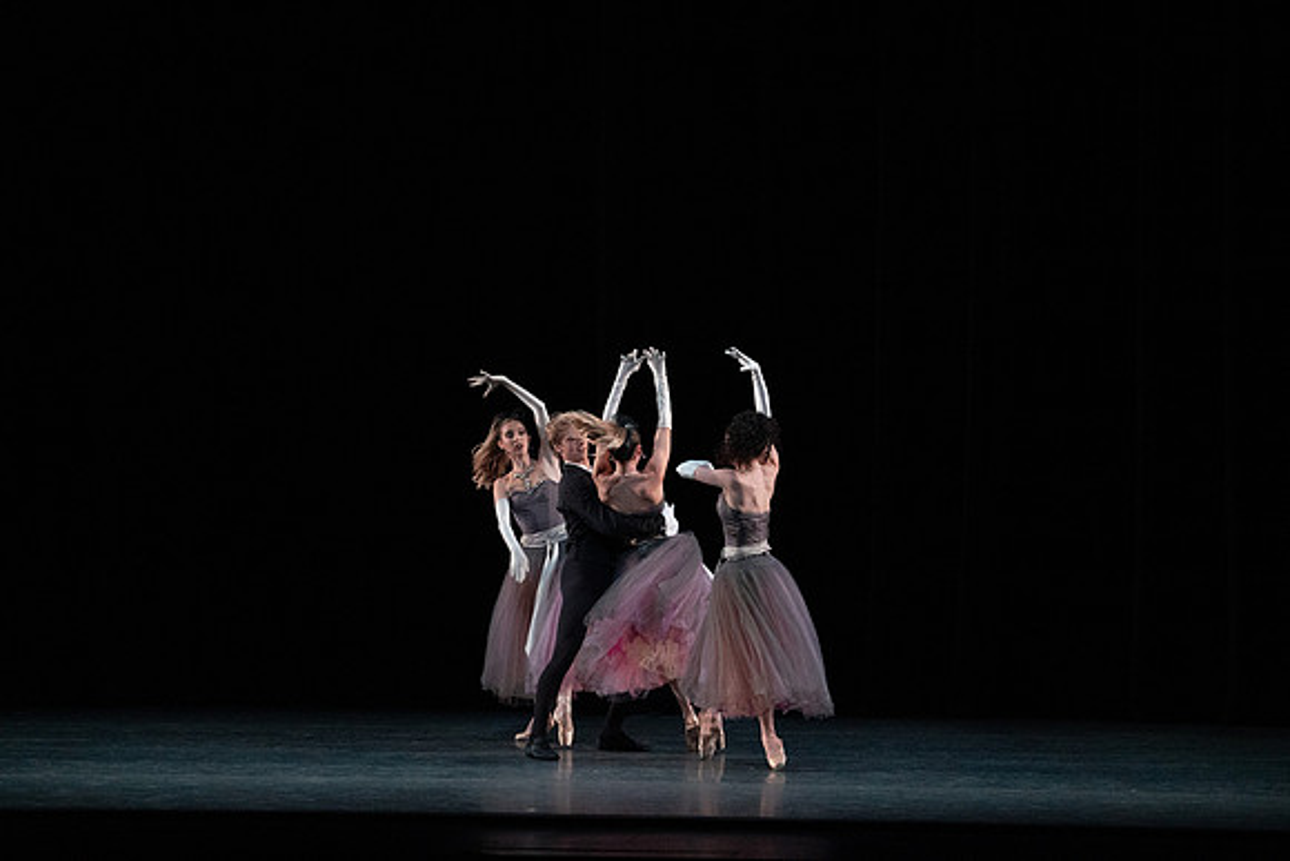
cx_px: 645
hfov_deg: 15.3
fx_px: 4803
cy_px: 430
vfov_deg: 10.2
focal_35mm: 134
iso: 16000
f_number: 5.6
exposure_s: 1/400
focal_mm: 134
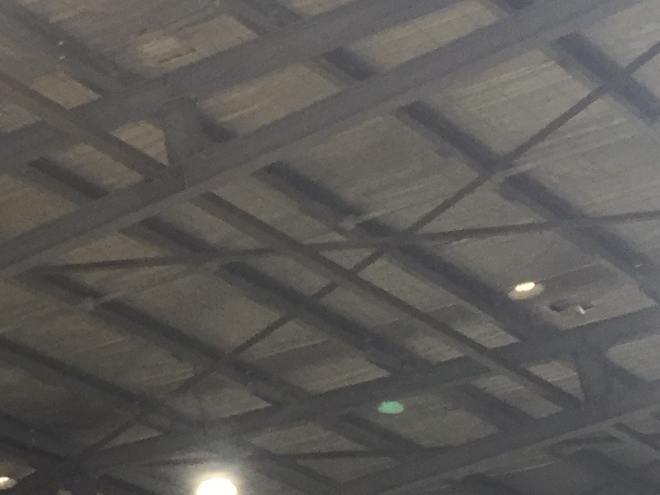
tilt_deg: +26.4
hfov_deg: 16.1
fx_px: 2231
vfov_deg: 12.7
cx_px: -162
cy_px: 259
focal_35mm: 117
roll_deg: +5.8
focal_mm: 4.15
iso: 50
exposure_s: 1/33
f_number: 2.2
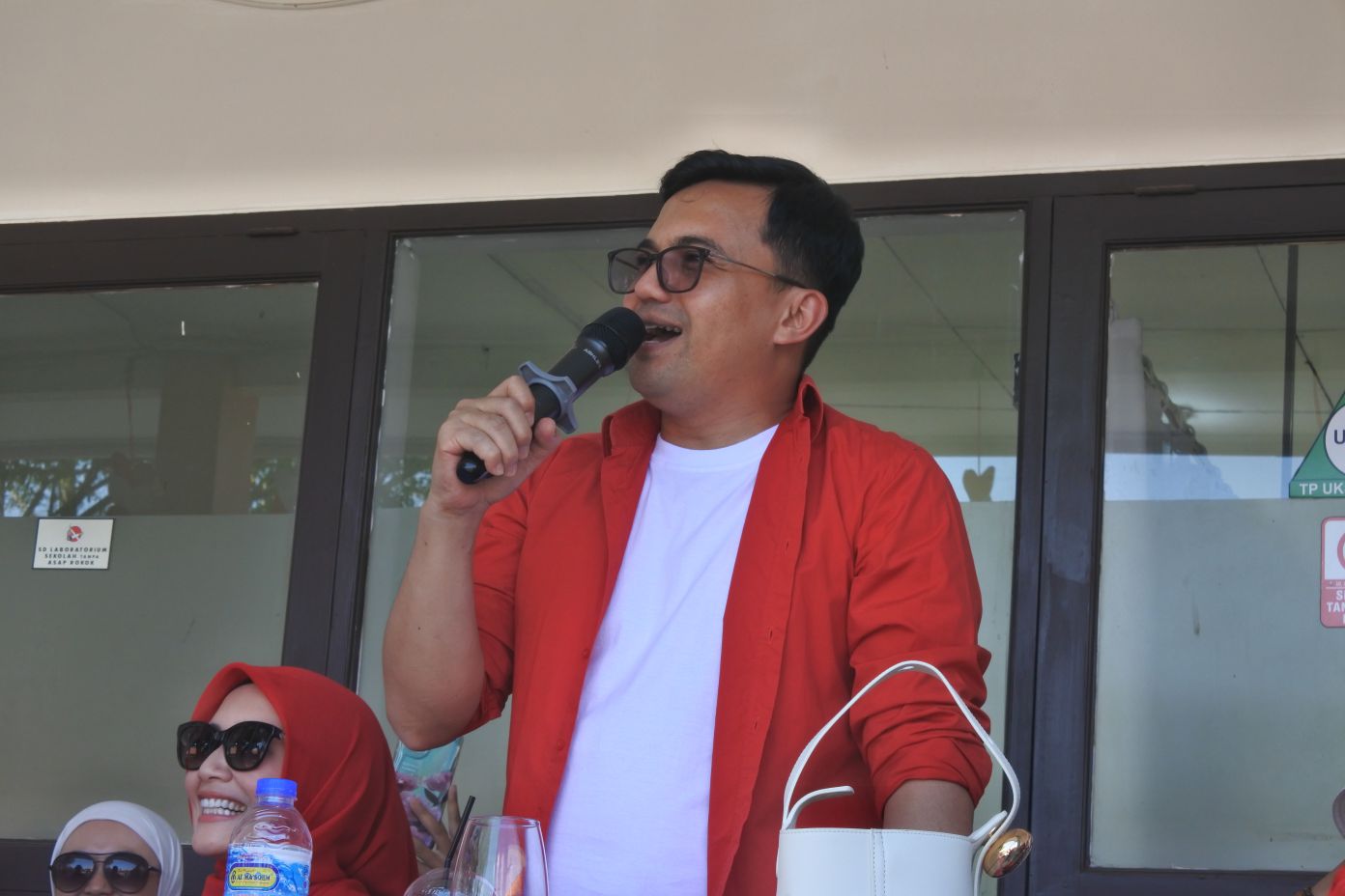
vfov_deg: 16.9
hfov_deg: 25.1
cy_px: 448
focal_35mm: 81
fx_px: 3026
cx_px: 672
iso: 400
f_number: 7.1
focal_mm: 30
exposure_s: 1/125
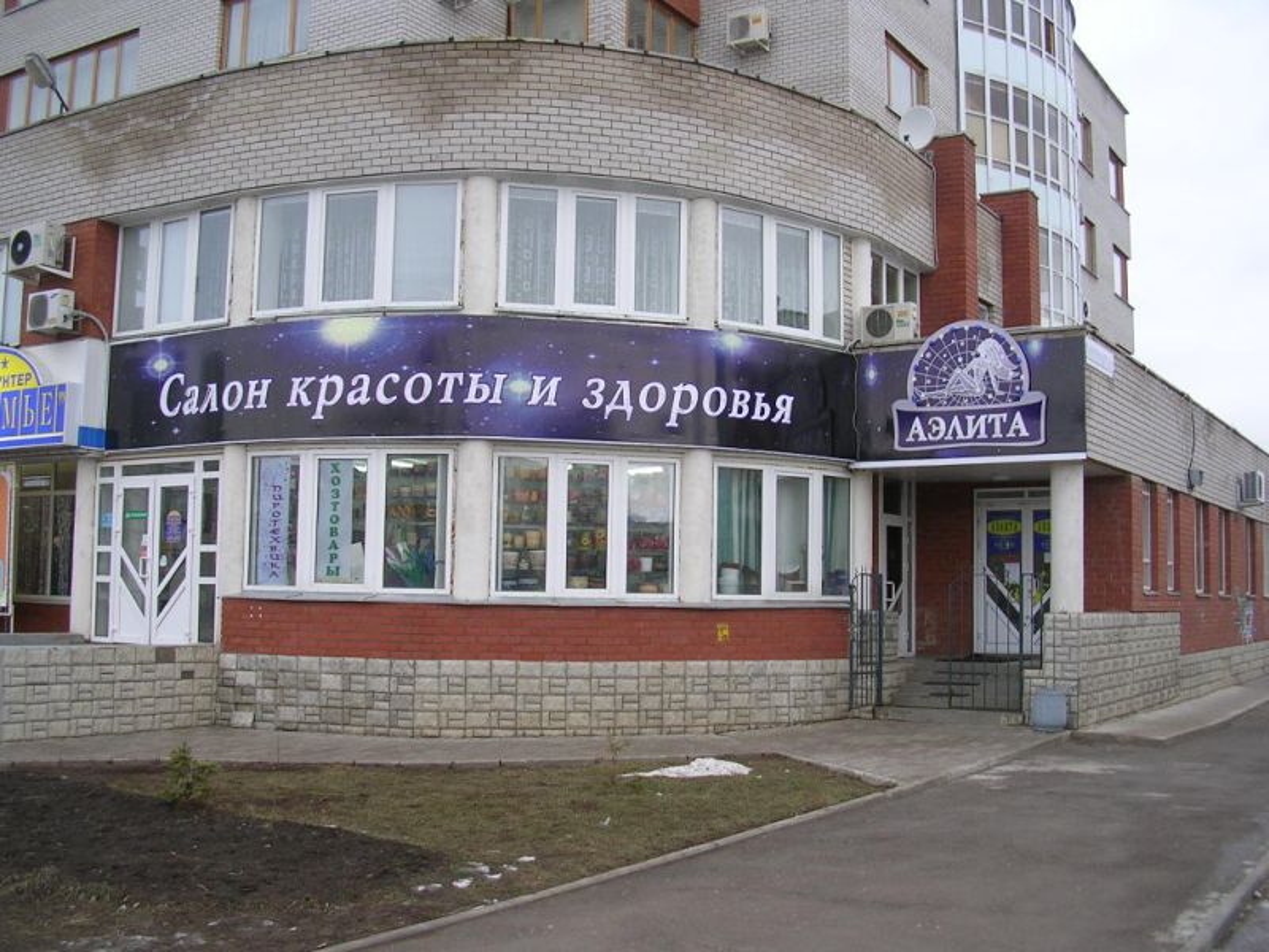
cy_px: 476
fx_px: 1393
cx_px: 634
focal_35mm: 38
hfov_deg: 49.0
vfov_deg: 37.7
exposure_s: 1/43.9
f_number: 2.8
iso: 50
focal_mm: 5.8
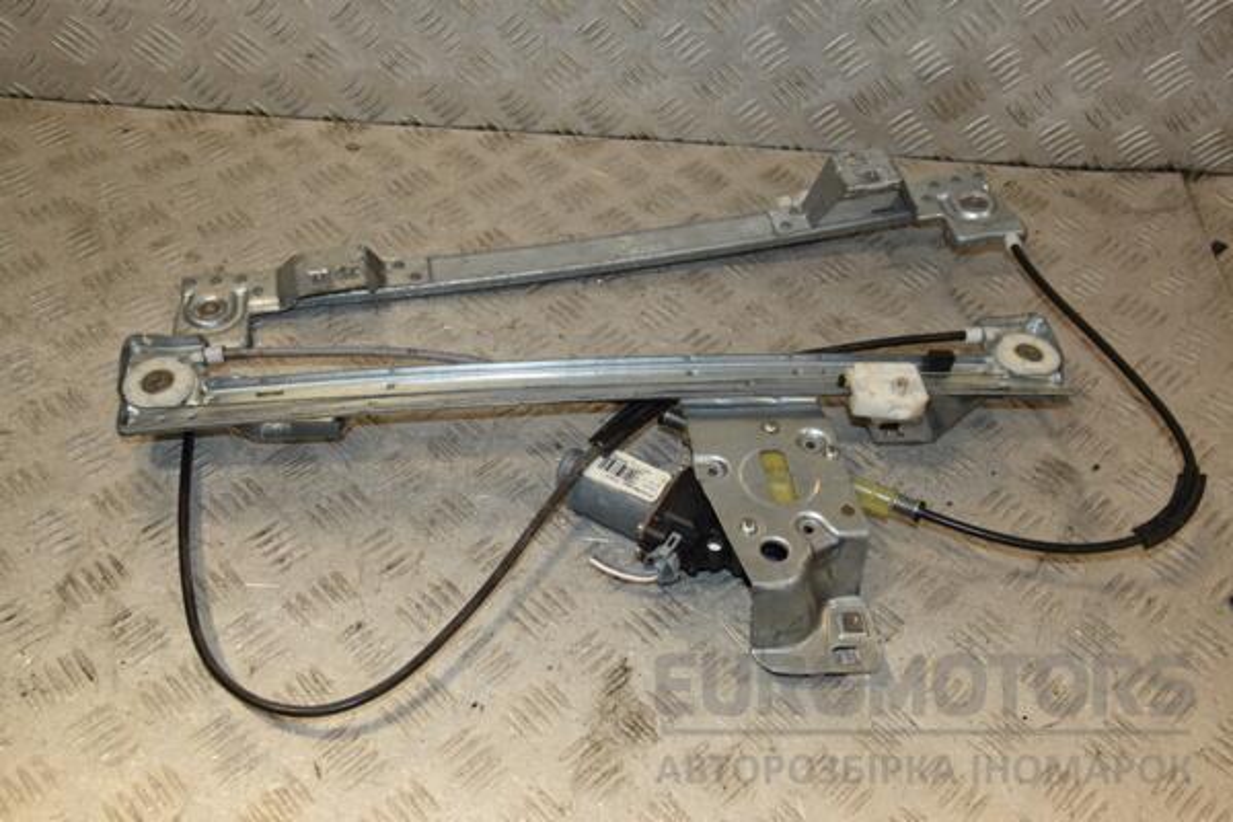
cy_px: 411
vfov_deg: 36.9
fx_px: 1233
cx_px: 616
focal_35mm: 36
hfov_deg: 53.1
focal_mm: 24
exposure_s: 1/200
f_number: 6.3
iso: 800
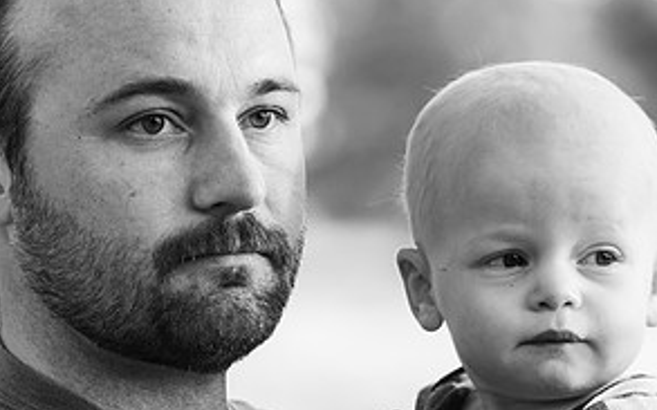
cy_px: 277
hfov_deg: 5.4
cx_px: 484
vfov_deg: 3.3
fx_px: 7018
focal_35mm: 392
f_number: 5.6
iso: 2000
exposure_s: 1/250
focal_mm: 194
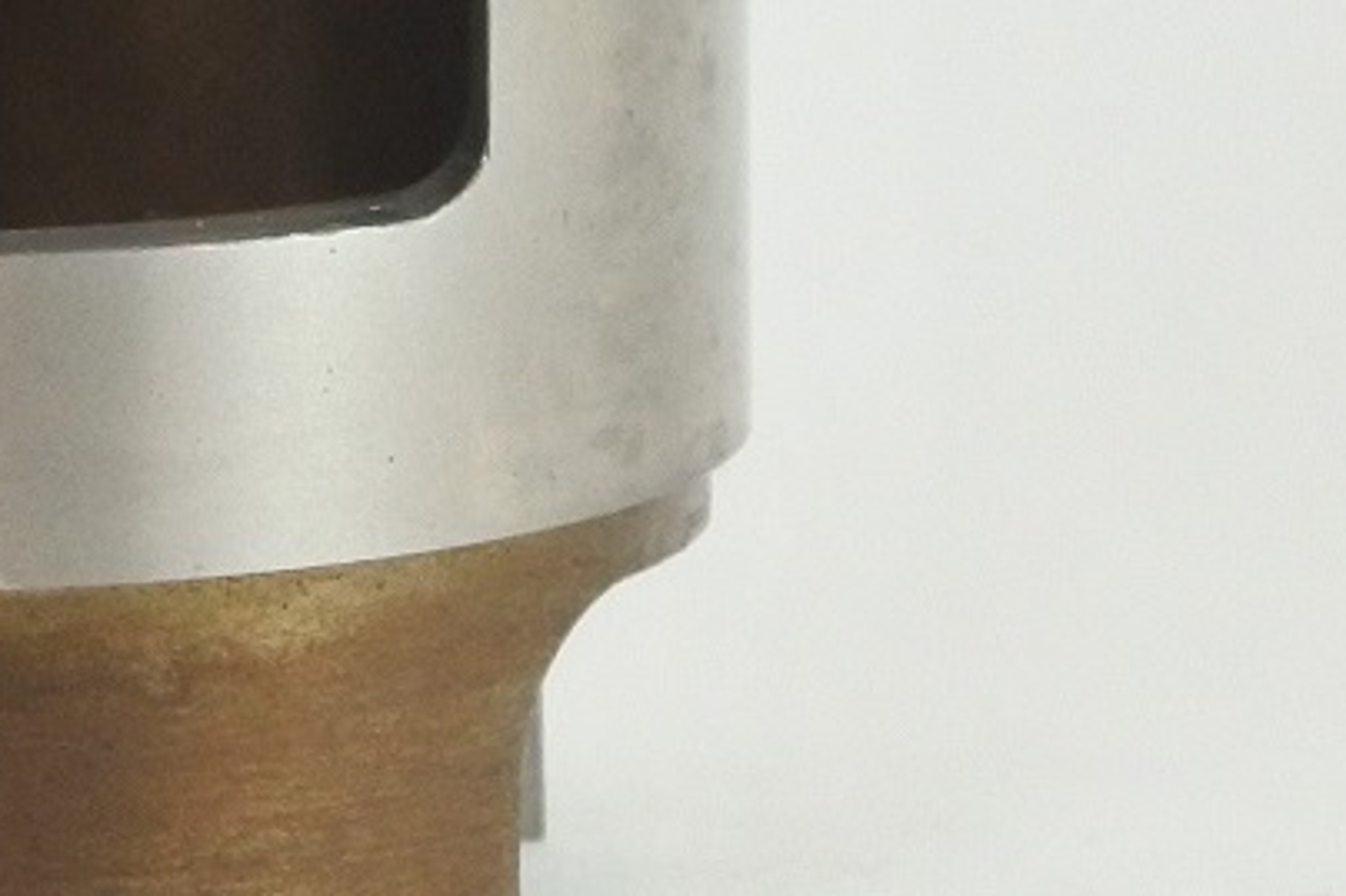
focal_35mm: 319
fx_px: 11922
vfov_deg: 4.3
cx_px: -631
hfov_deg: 6.4
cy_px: -694
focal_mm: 24
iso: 800
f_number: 5
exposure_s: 1/125
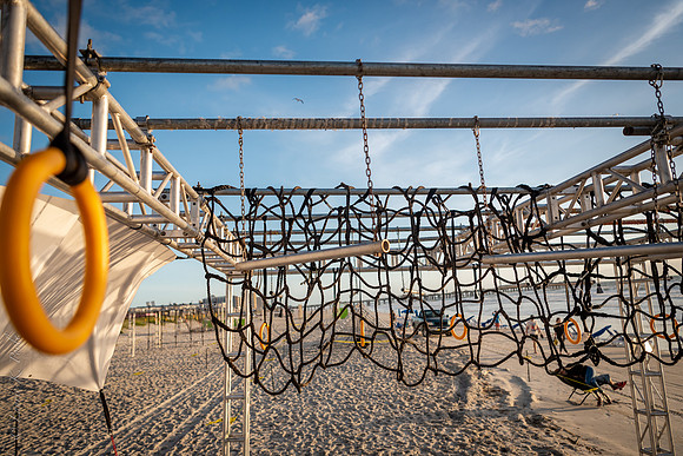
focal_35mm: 25
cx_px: 341
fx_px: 466
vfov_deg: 52.1
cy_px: 228
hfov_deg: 72.5
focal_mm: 24
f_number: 2.8
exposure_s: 1/1250
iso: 500
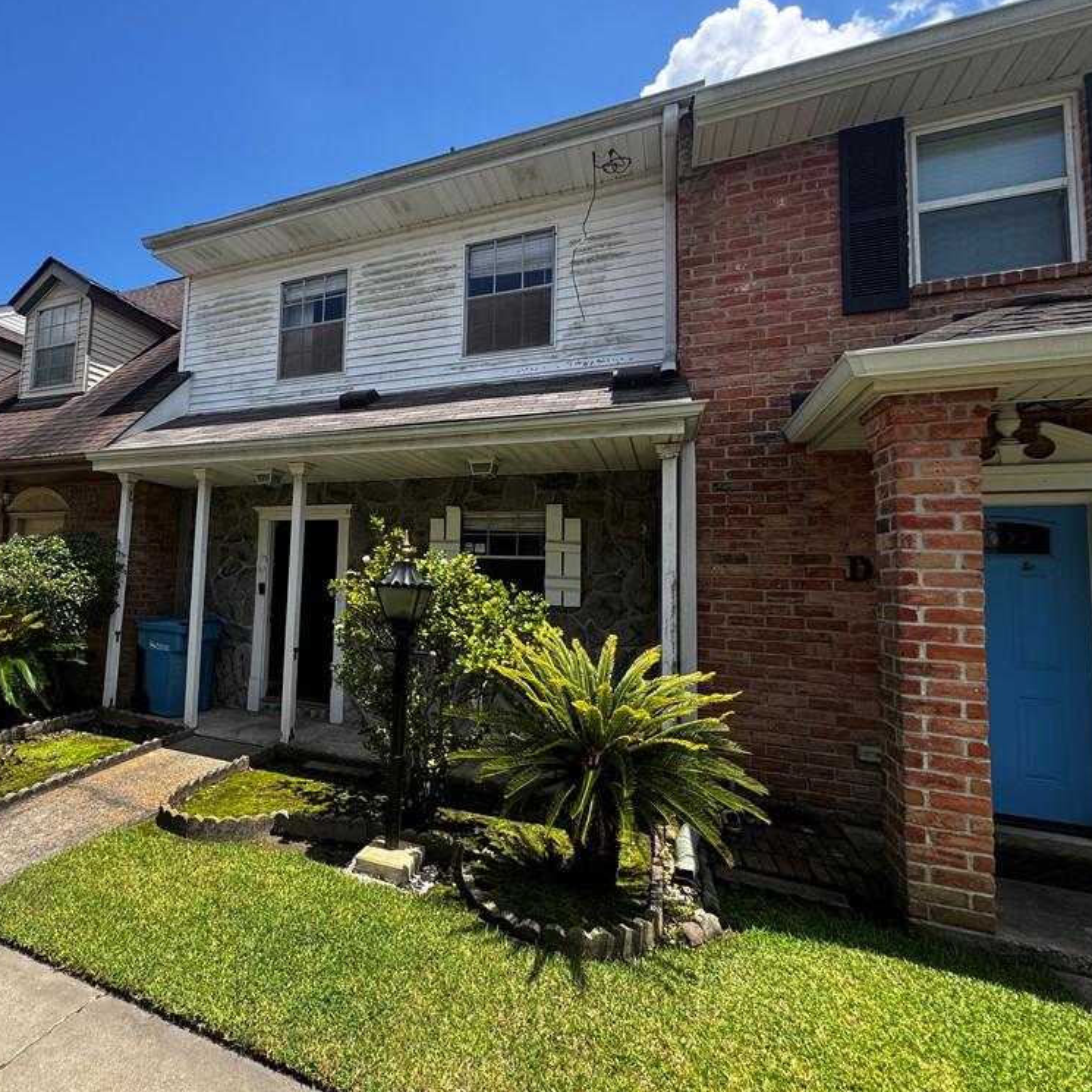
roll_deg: -2.6
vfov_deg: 84.0
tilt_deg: +3.9
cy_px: 532
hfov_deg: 81.7
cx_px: 381
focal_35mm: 17
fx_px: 607
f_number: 2.2
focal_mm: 2.22
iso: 50
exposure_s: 1/681
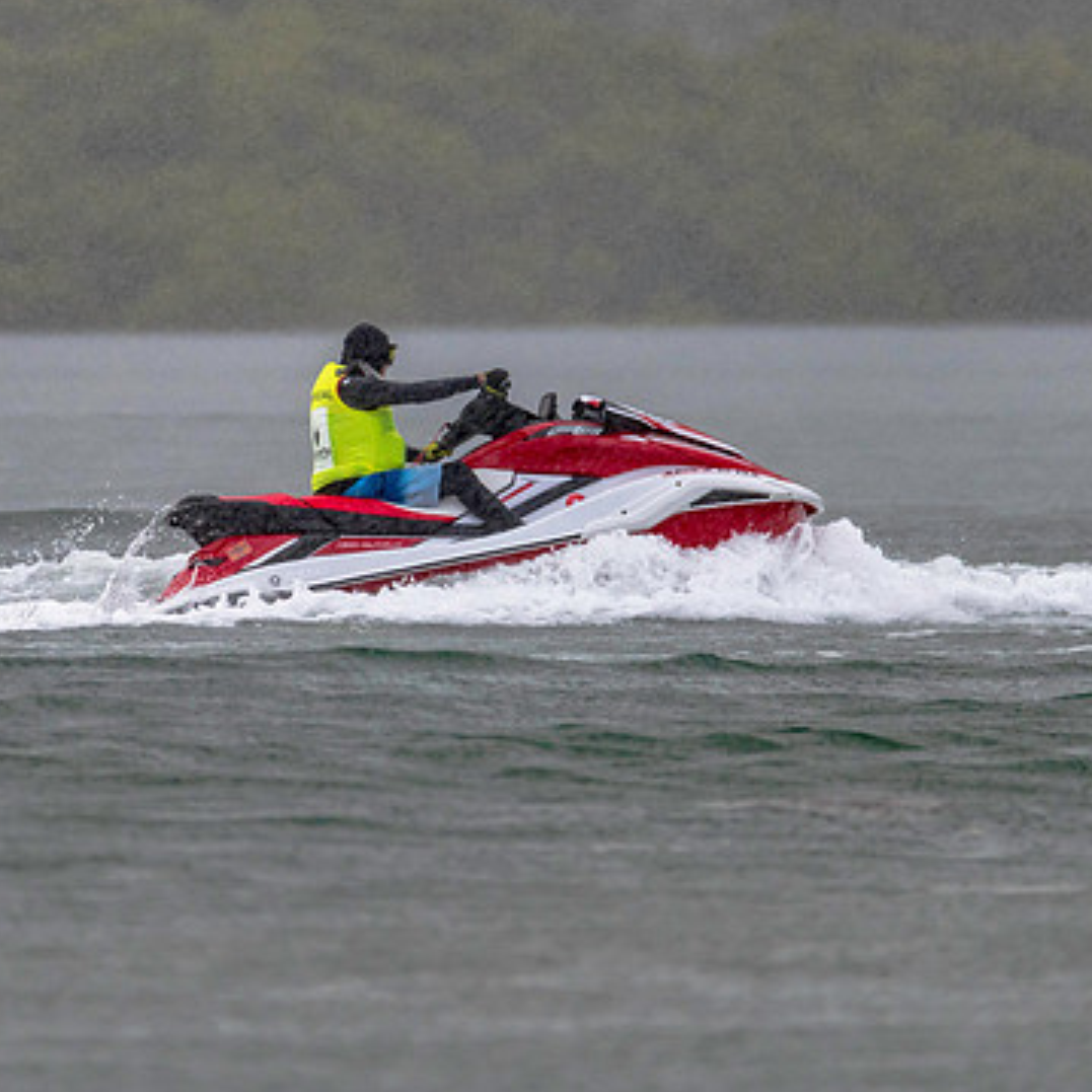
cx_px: 447
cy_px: 441
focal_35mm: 1027
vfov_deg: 1.7
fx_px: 36654
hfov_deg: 1.7
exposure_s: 1/500
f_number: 6.3
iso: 800
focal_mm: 600
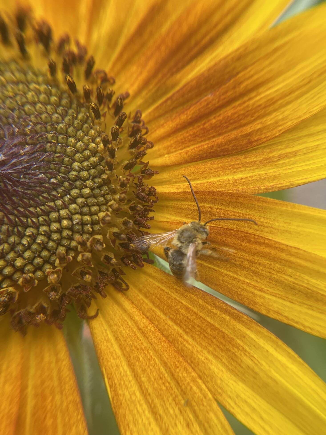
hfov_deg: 53.1
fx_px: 327
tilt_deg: -17.5
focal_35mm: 26
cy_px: 218
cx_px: 163
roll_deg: +4.7
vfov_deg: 67.3
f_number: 1.6
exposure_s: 1/392
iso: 32
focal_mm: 4.2
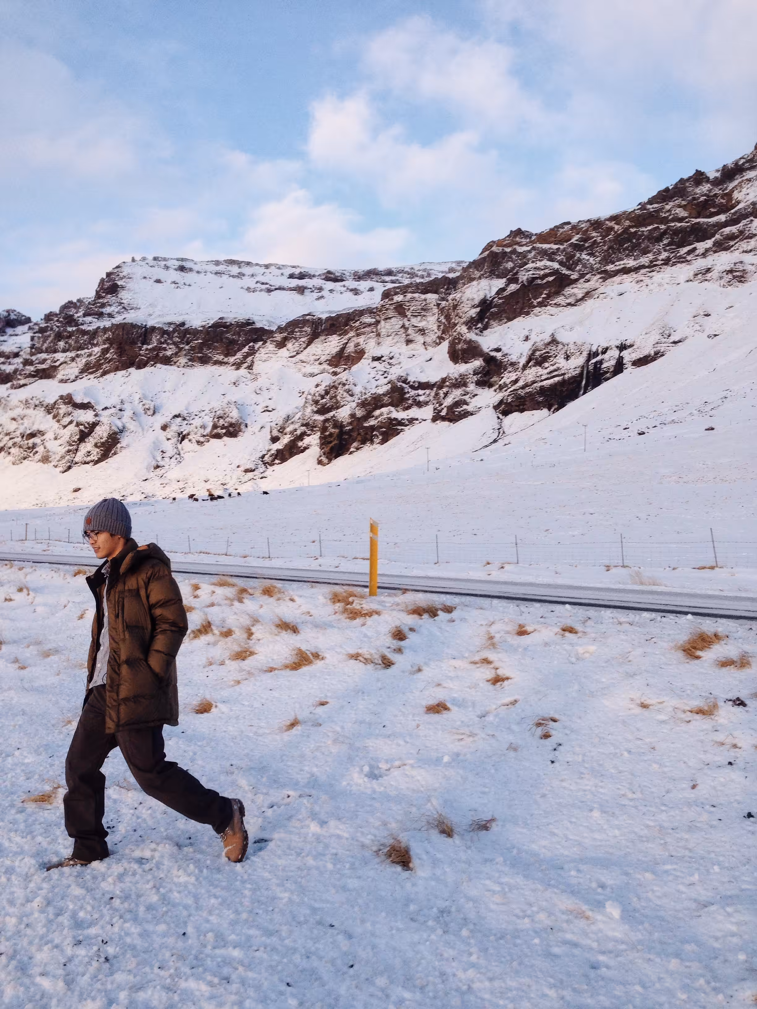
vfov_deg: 55.4
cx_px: 378
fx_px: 962
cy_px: 504
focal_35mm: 33
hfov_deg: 42.9
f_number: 2.4
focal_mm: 4.12
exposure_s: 1/364
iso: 50
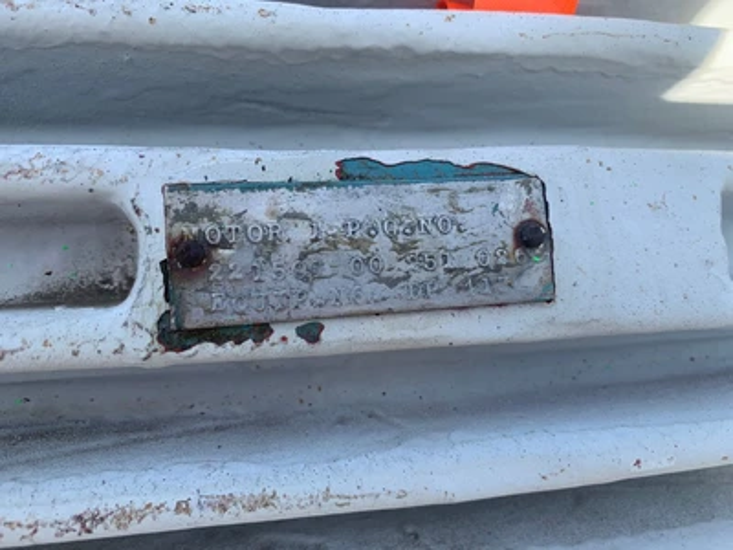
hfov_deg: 67.3
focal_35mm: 26
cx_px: 366
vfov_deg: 53.1
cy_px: 275
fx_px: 551
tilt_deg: -62.0
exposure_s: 1/474
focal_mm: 4.25
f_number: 1.8
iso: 25
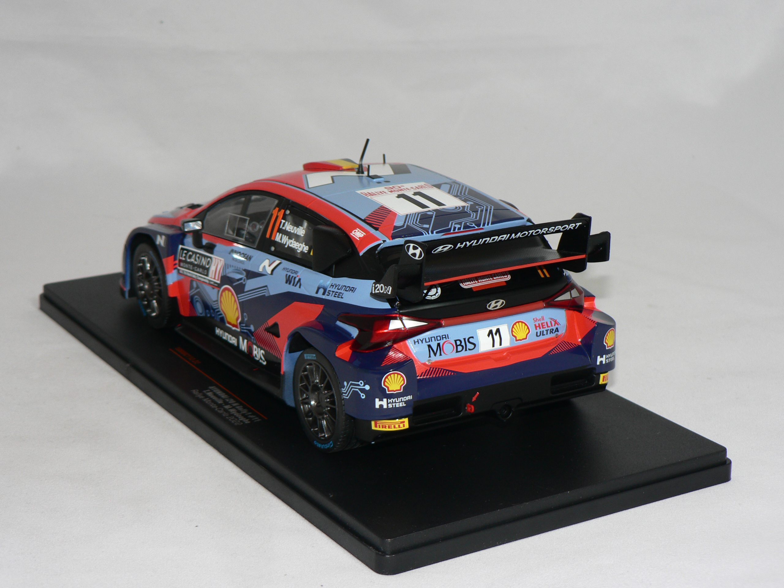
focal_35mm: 71
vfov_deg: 20.7
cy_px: 294
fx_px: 1608
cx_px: 392
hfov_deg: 27.4
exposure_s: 1/60
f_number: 3.2
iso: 80
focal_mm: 11.8
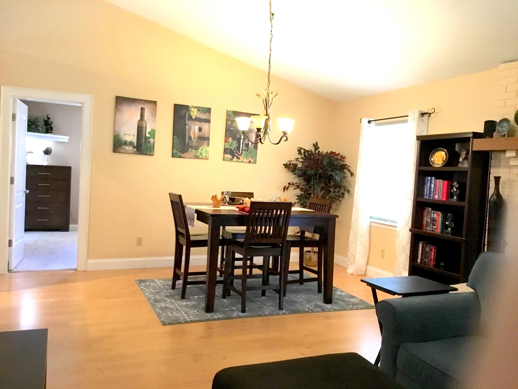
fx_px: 464
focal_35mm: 31
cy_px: 194
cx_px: 259
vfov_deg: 45.4
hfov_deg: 58.4
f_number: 2.4
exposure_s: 1/30
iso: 160
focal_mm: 3.3
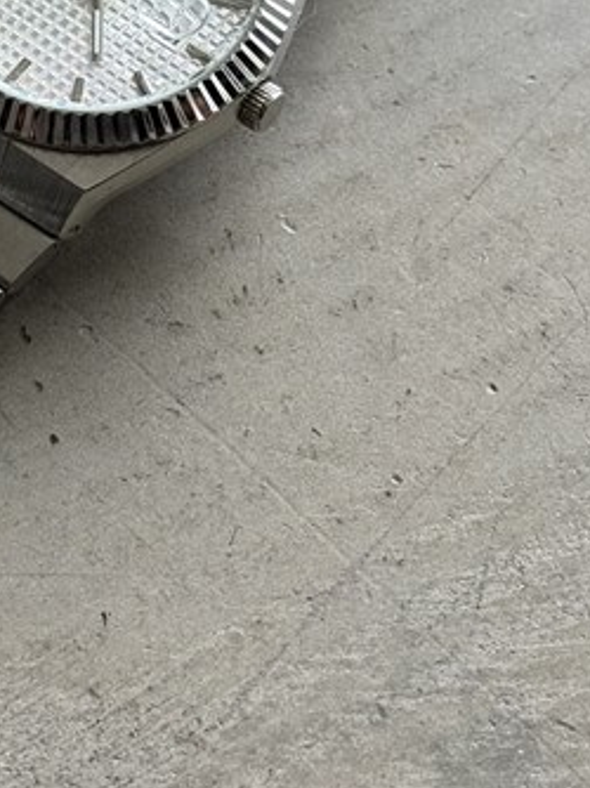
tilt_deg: -54.2
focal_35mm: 115
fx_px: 2617
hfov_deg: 12.8
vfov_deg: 16.9
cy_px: 71
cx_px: 83
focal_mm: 6.76
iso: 80
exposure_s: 1/352
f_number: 1.78
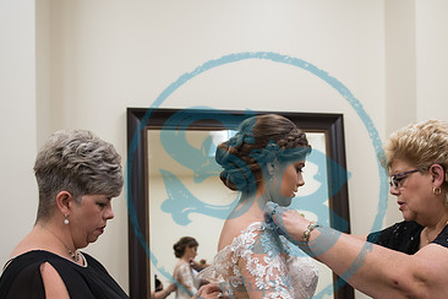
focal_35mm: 38
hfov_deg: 50.6
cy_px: 227
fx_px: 473
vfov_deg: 34.3
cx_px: 252
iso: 640
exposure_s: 1/125
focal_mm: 24
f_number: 2.8
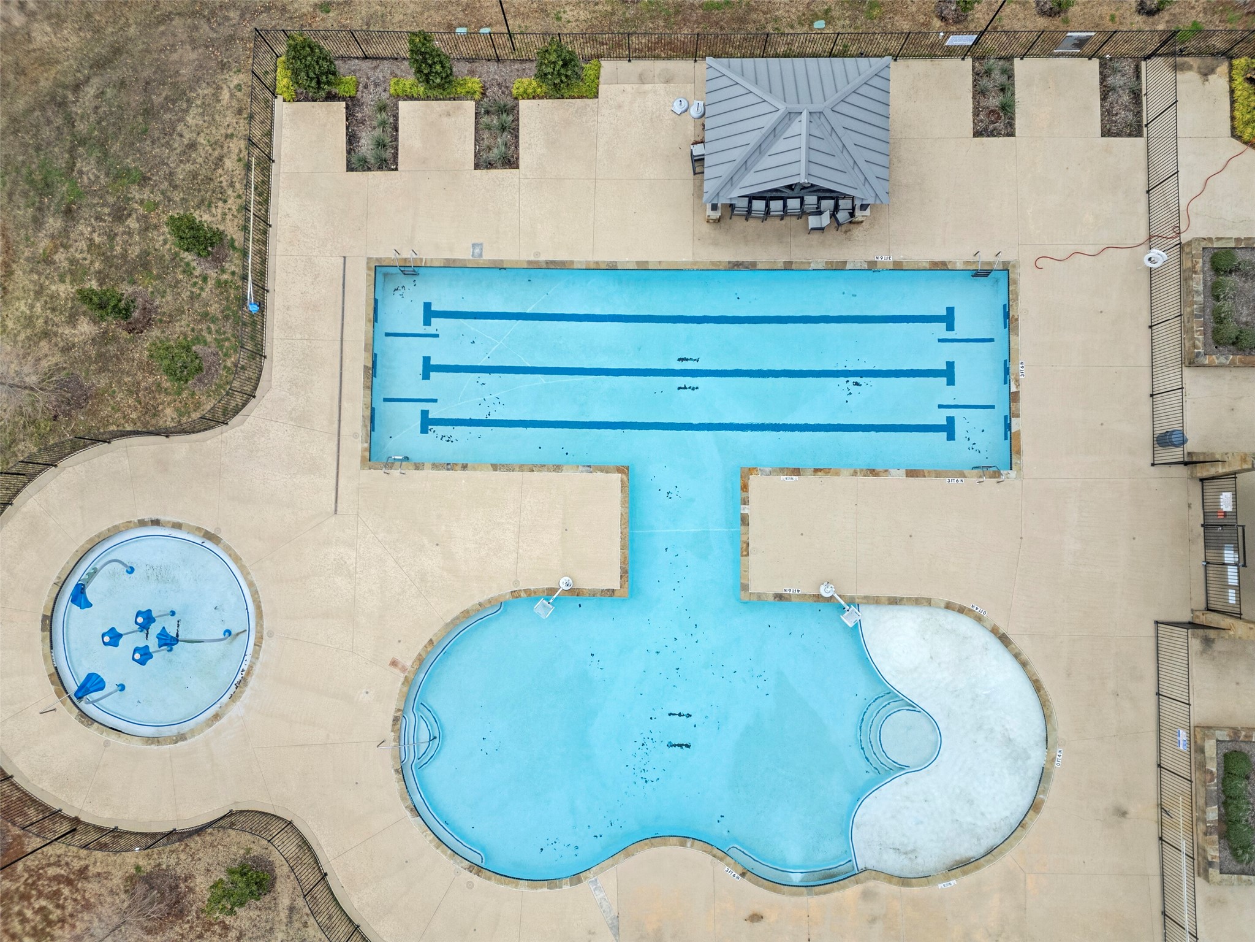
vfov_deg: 56.8
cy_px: 471
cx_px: 628
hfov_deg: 71.6
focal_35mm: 24
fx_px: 870
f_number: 1.7
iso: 100
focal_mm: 6.72
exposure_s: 1/2000
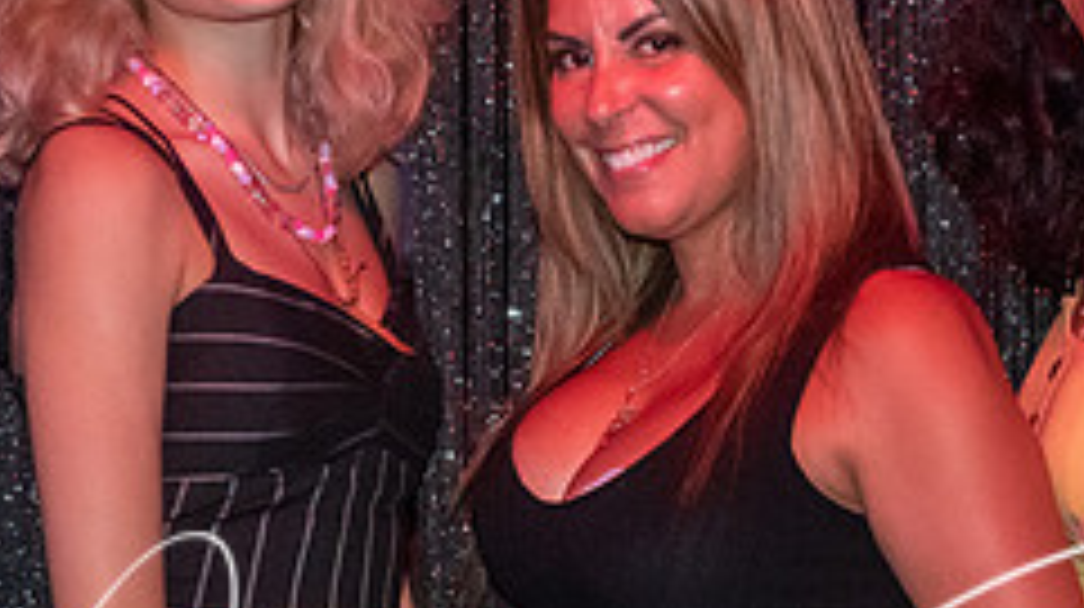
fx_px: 3044
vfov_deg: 11.4
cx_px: 639
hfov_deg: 20.2
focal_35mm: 106
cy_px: 358
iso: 6400
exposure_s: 1/60
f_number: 4.2
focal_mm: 28
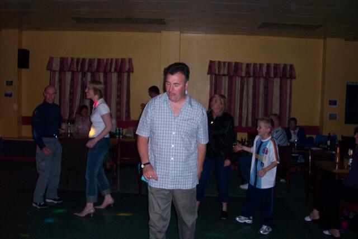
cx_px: 179
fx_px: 348
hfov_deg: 54.5
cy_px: 120
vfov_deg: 37.8
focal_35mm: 35
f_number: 2.8
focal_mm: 7.5
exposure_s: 1/30
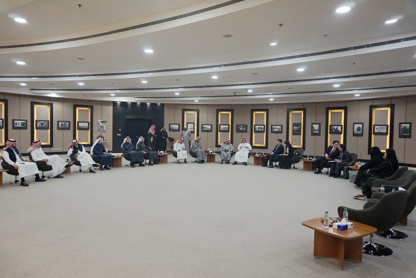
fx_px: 289
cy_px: 140
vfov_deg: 51.3
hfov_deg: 71.5
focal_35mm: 25
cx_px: 200
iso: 2500
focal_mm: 16
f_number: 3.5
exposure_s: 1/160
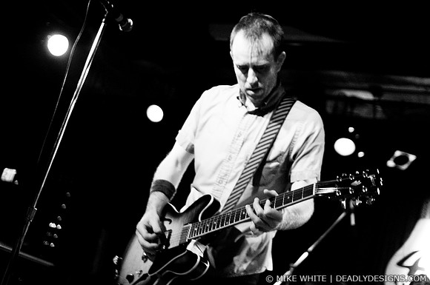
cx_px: 215
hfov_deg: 43.7
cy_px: 142
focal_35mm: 45
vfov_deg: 29.8
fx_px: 537
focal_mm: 30
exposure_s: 1/100
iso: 1000
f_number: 1.4
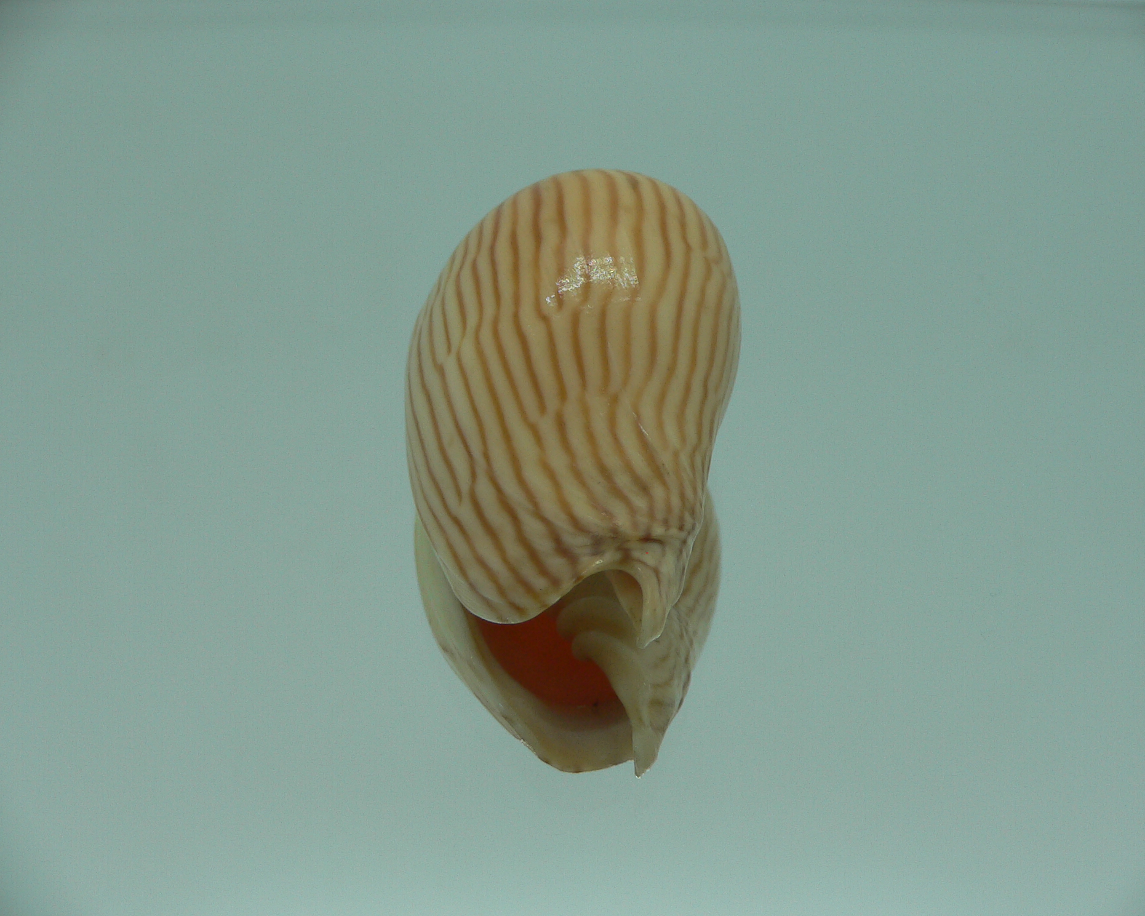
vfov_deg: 40.1
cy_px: 461
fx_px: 1254
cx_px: 578
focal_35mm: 37
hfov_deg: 49.1
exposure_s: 1/80
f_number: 2.8
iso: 80
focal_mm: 4.6
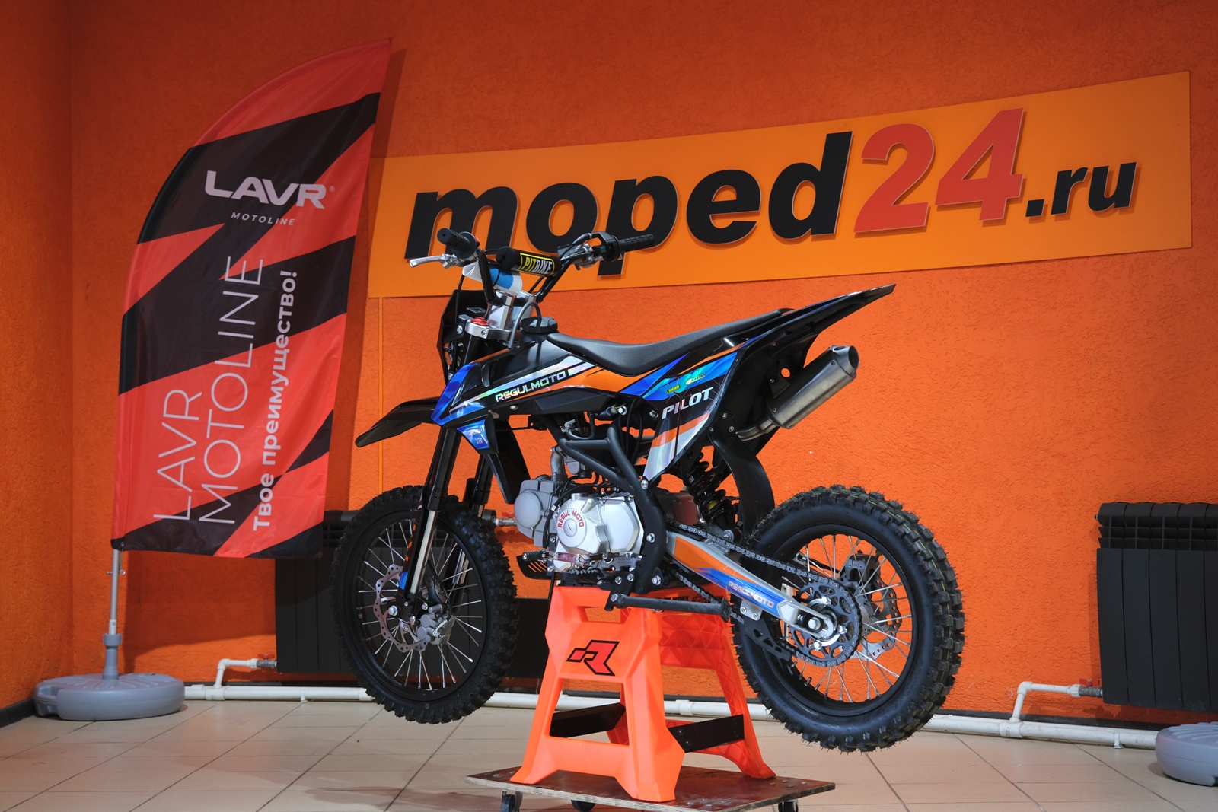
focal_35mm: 49
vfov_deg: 27.5
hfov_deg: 40.3
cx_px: 609
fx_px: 1658
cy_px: 406
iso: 800
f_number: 4
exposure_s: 1/60
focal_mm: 32.5
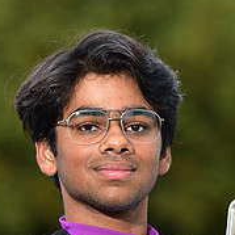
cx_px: 111
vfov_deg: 3.2
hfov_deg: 3.2
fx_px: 4240
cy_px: 289
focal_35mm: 552
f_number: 4.5
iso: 500
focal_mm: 200
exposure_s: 1/160
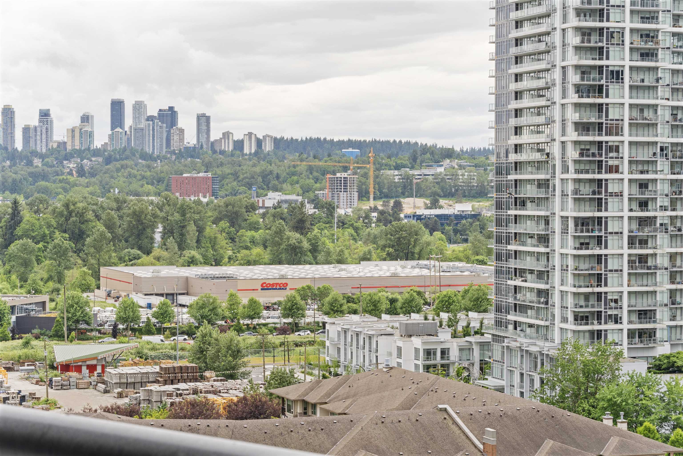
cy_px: 228
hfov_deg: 24.2
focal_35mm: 84
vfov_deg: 16.3
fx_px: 1594
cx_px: 342
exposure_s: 1/13
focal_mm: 56
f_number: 11
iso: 100
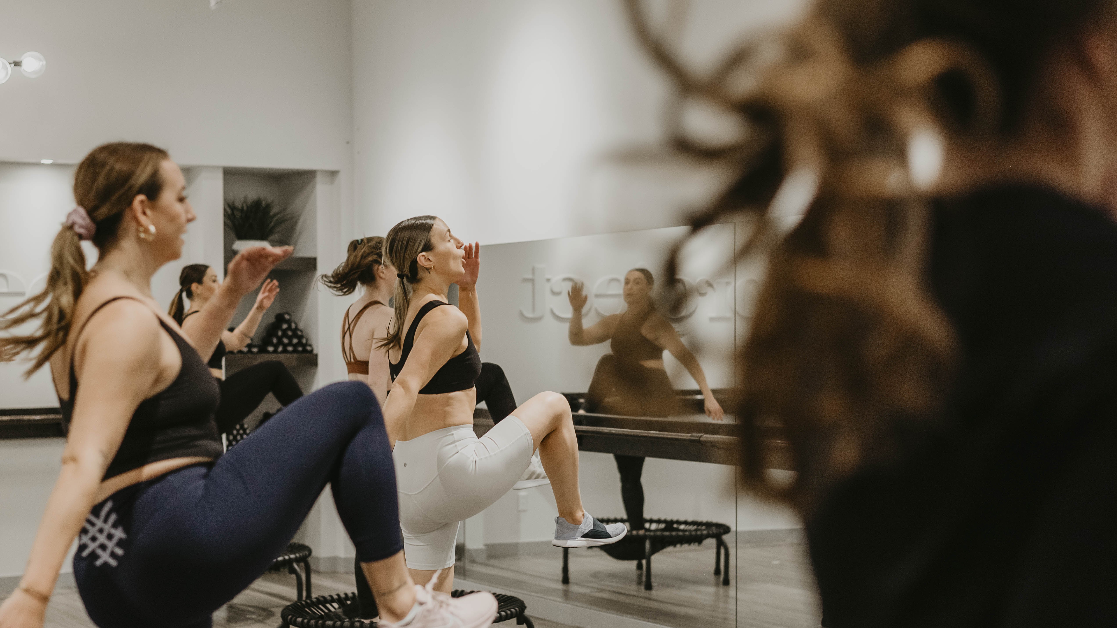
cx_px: 485
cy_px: 392
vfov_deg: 19.4
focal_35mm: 62
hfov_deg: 33.8
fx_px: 1836
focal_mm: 50
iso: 500
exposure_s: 1/400
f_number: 2.5
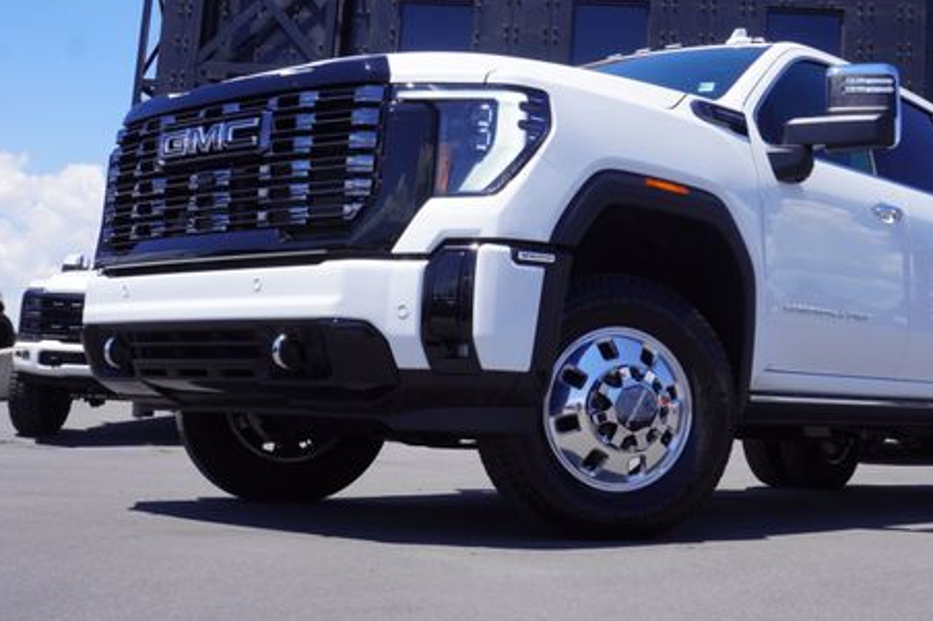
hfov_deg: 38.5
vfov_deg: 26.3
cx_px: 613
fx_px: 1321
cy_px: 190
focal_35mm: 51
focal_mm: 24
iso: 100
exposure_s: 1/125
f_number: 10
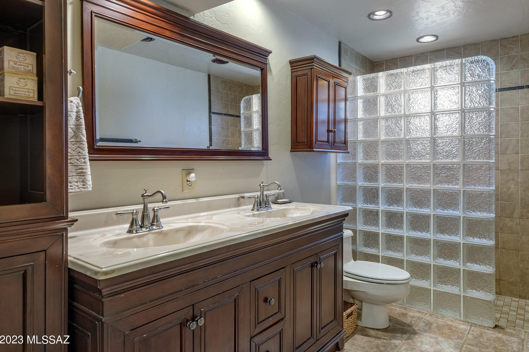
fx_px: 309
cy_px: 163
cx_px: 283
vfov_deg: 59.4
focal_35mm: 21
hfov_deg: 81.1
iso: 200
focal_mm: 19
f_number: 7.1
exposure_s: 1/50
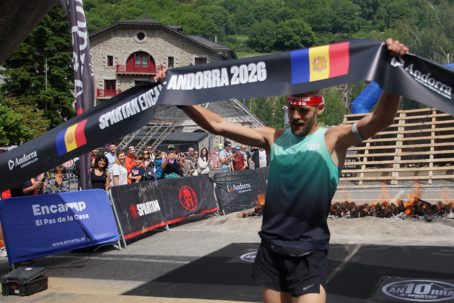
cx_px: 268
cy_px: 144
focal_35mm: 39
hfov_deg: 49.3
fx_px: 492
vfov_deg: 34.2
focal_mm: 22
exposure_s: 1/2000
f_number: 4
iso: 200
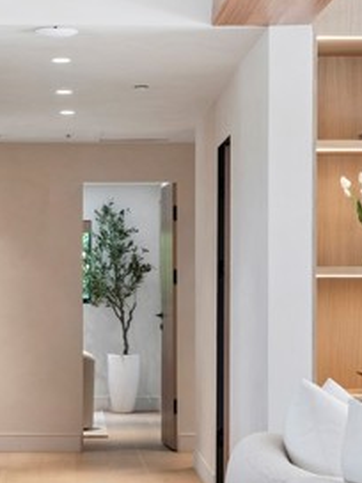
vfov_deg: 17.7
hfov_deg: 13.3
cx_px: 78
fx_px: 1548
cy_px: 331
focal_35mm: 111
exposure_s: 1/2.5
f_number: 9
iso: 200
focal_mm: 32.9
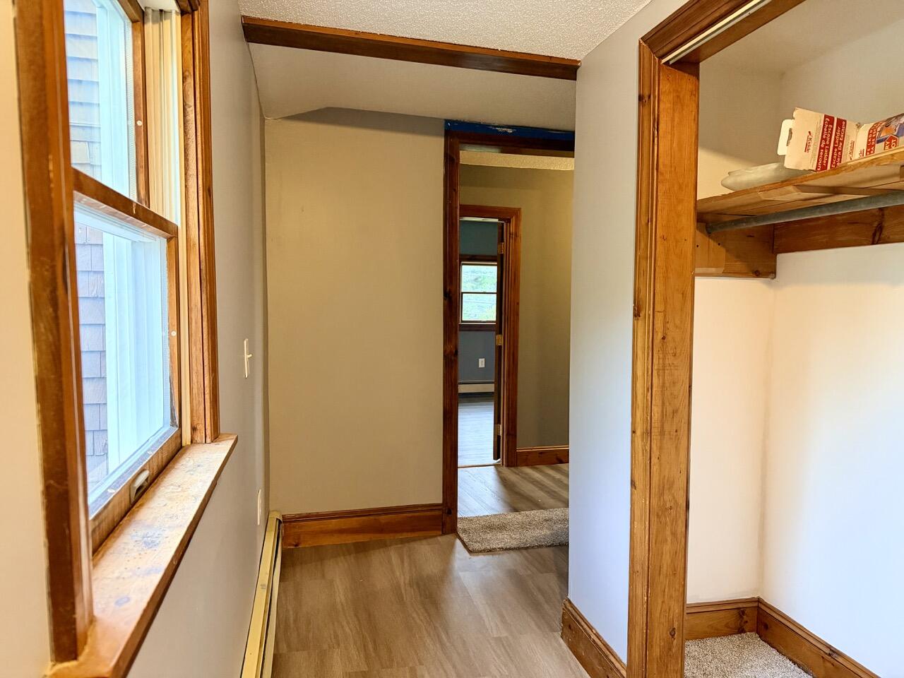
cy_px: 339
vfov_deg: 56.8
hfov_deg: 71.6
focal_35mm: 24
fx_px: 627
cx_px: 452
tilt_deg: -4.4
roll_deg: +0.1
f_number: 1.78
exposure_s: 1/60
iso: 640
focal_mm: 6.76
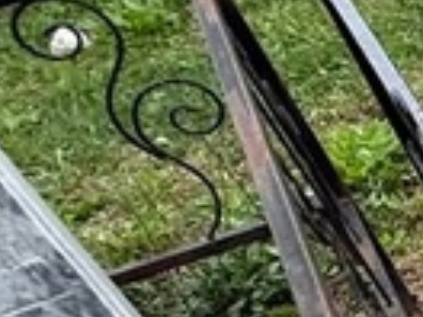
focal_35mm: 109
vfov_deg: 13.0
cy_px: 439
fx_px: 1332
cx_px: 1243
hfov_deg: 11.4
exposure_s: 1/564
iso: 50
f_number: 2.2
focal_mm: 2.22
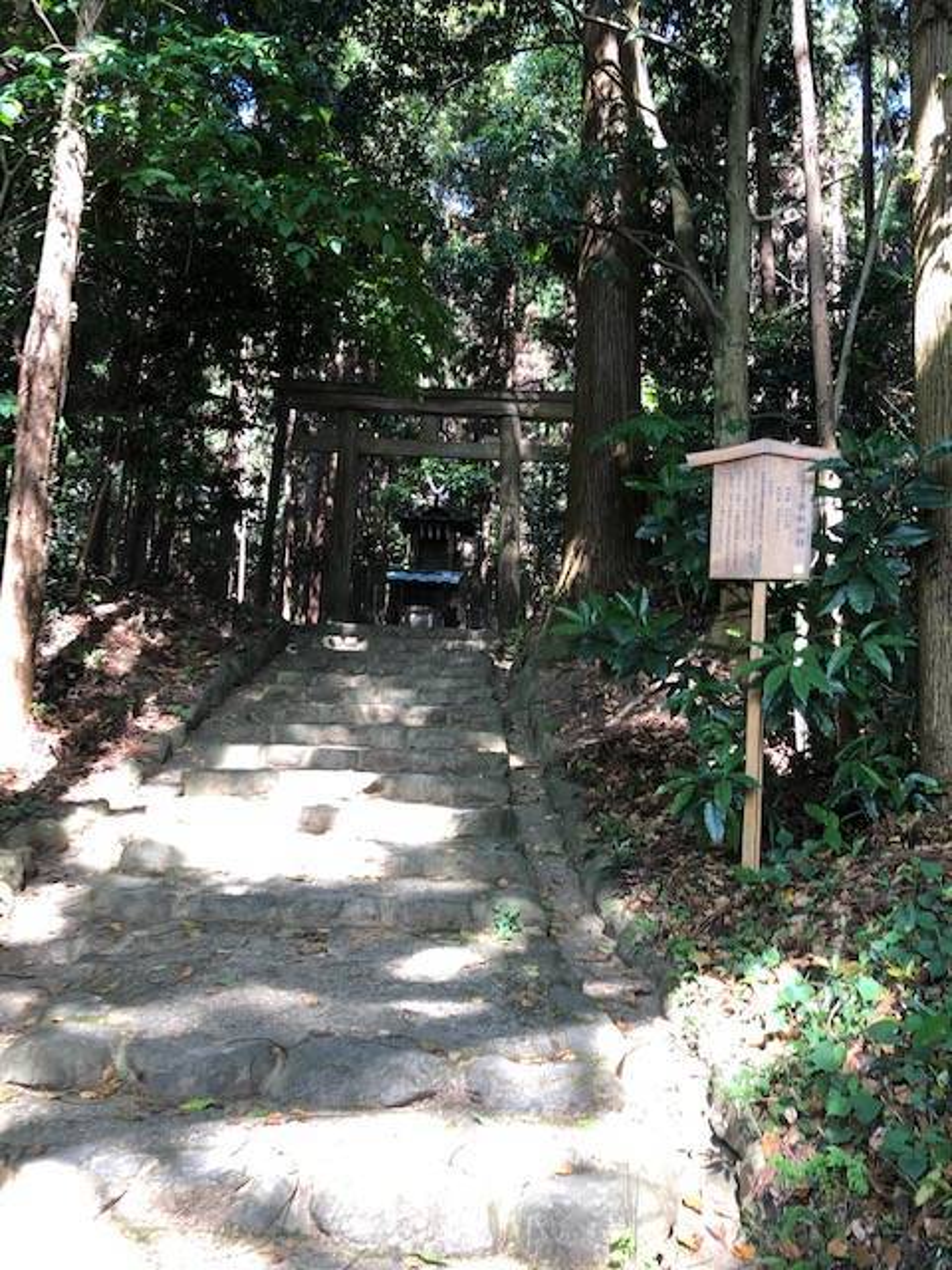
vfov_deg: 63.4
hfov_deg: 49.7
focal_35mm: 28
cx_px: 476
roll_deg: +1.4
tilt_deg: +13.9
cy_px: 635
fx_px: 1027
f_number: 1.8
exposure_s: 1/60
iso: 32
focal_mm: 3.99
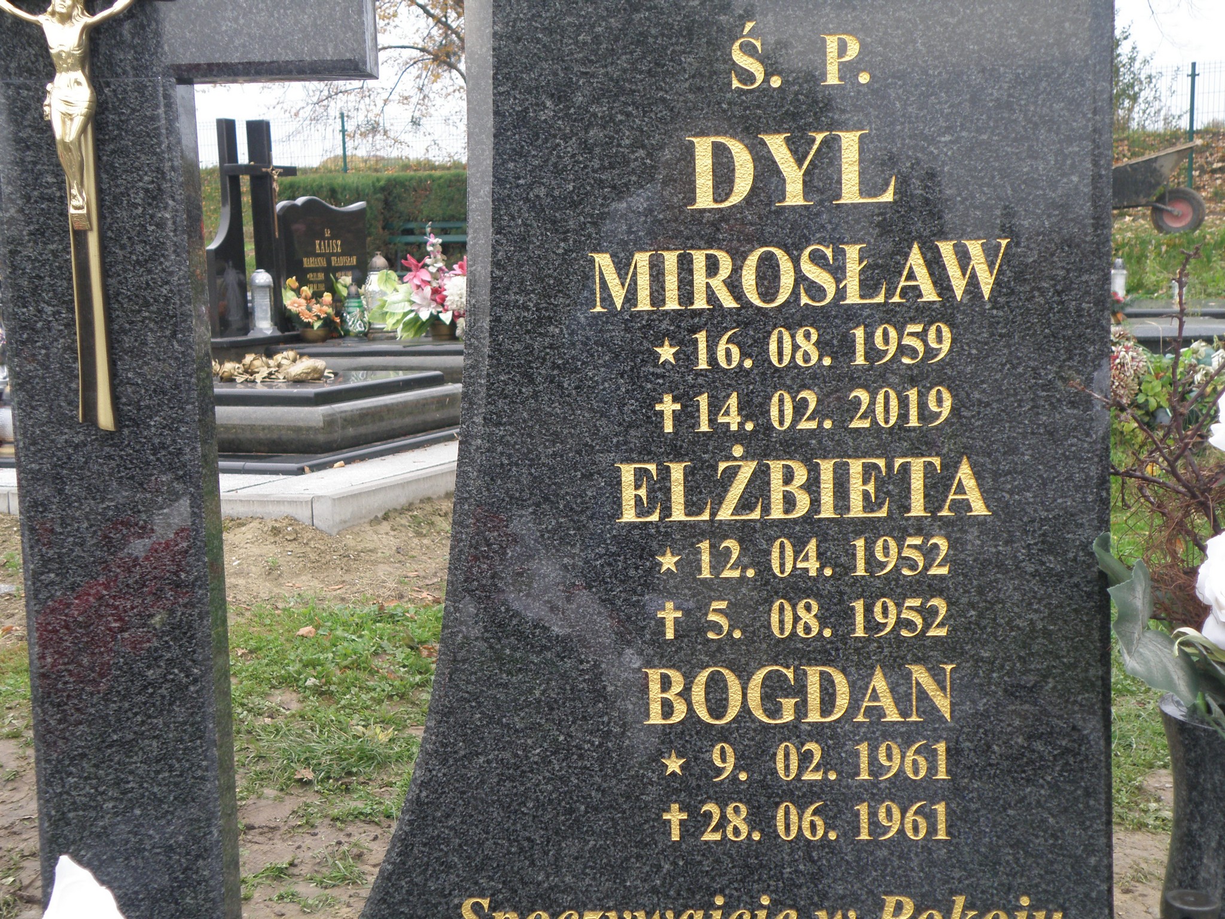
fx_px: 1663
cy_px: 460
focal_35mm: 47
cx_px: 612
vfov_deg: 30.9
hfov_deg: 40.4
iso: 64
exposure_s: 1/100
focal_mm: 8.46
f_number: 3.4
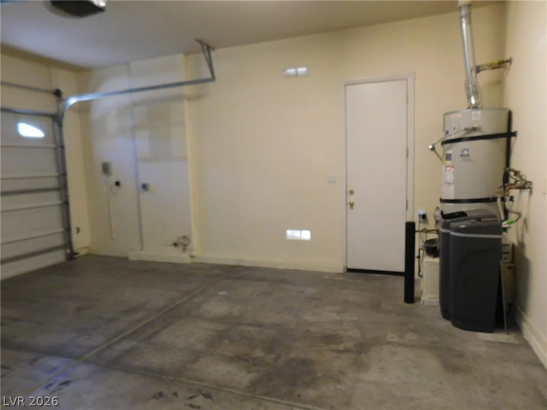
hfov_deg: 73.9
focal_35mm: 23
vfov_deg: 58.9
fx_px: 363
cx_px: 274
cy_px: 205
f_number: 3
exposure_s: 1/30
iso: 400
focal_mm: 4
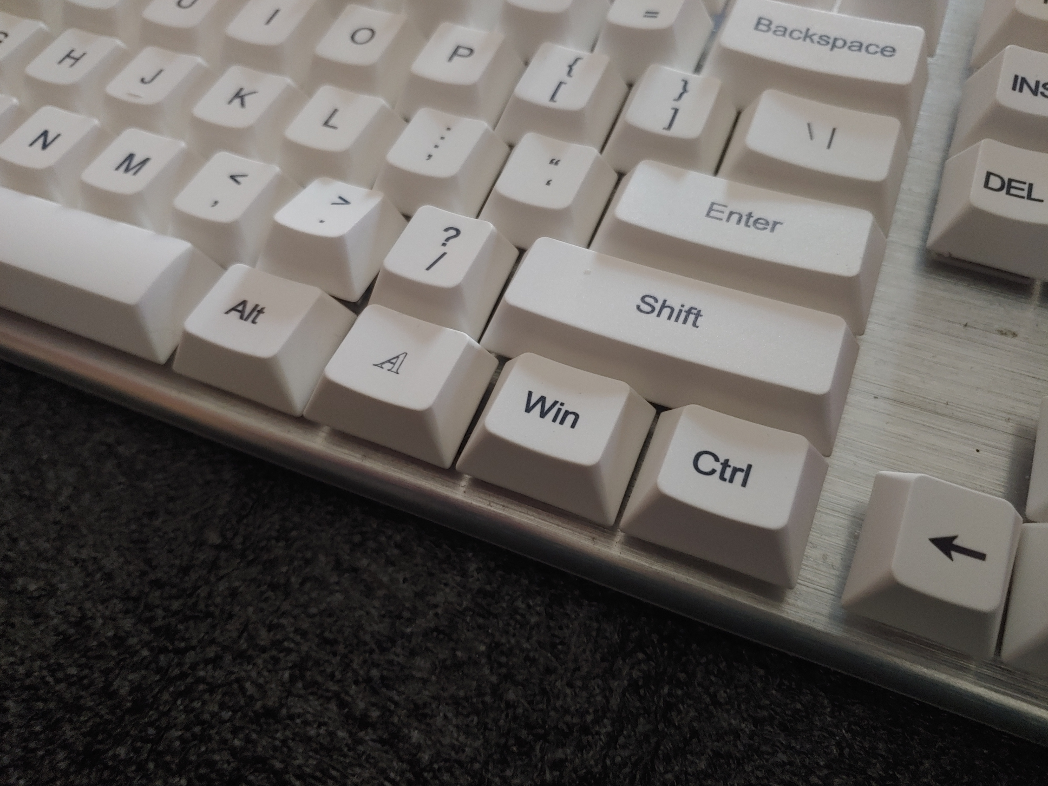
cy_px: 393
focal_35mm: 25
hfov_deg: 69.4
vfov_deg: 54.9
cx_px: 524
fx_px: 757
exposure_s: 1/17
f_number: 1.5
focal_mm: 4.23
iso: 300
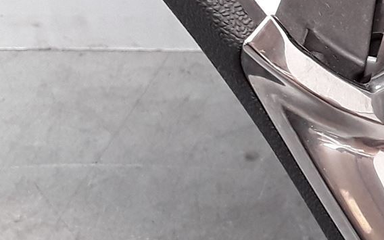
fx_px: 1120
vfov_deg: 12.2
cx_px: 514
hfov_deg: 18.0
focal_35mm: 107
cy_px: 147
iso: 100
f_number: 1.9
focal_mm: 2.91
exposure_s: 1/33
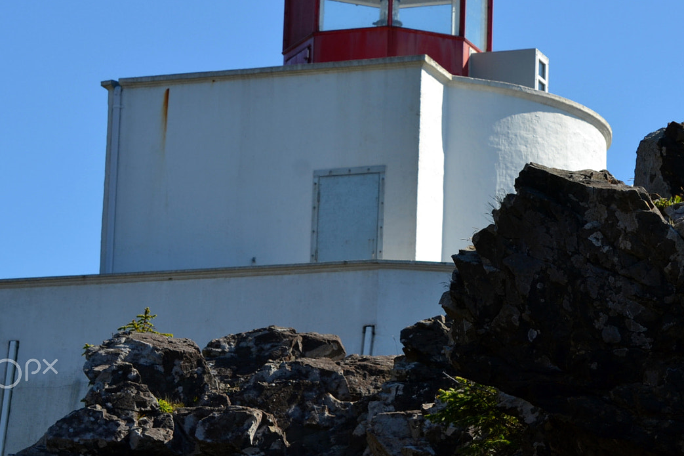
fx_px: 3058
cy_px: 110
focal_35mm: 161
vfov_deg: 8.5
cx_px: 420
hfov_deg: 12.8
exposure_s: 1/200
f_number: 7.1
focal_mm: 70
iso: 100
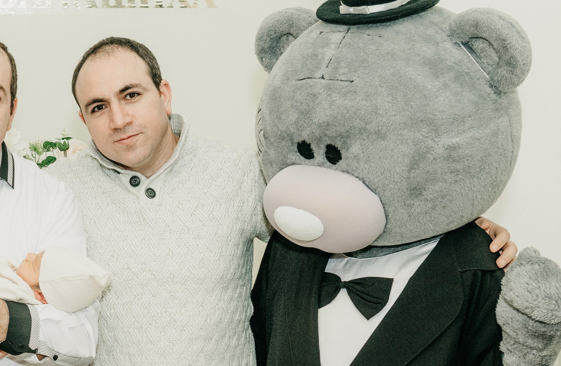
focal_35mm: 97
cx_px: 35
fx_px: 1502
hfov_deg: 20.6
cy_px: 243
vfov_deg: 13.9
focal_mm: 38
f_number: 4.5
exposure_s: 1/160
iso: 320
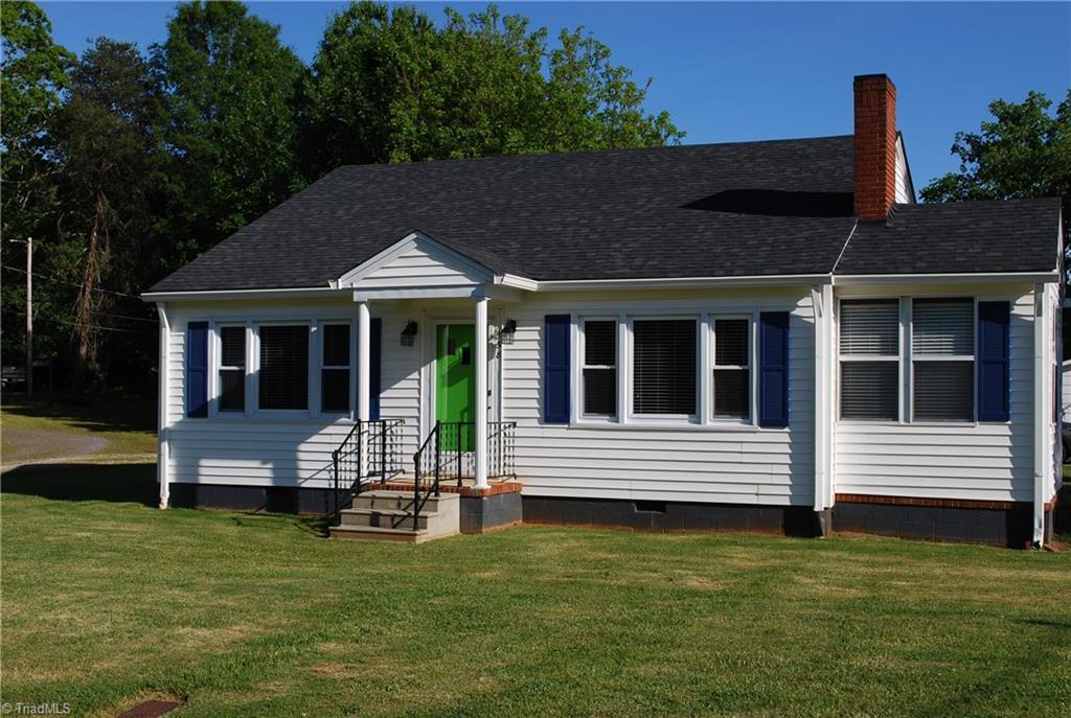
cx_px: 536
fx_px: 1341
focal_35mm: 45
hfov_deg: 43.5
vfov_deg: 30.0
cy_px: 359
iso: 100
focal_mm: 30
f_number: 8
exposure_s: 1/250
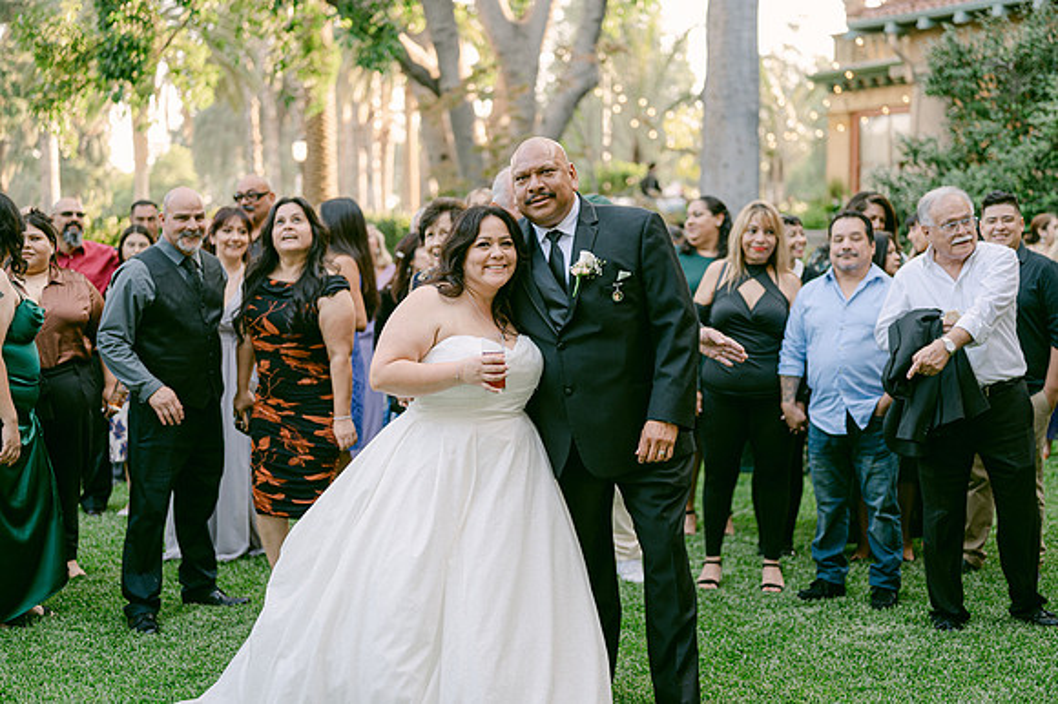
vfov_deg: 27.0
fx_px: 1469
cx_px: 529
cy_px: 352
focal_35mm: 50
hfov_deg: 39.6
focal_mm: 50
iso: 100
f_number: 1.8
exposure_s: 1/200
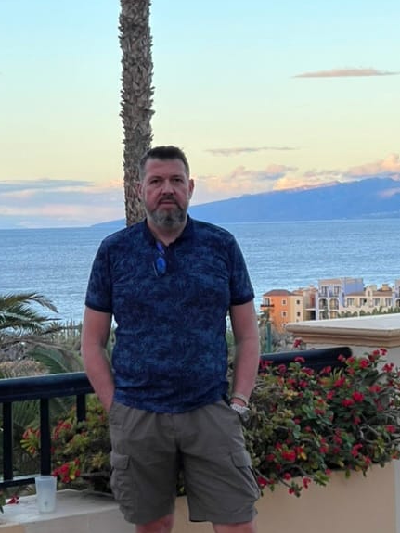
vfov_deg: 17.3
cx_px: 213
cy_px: 247
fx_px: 1757
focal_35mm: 114
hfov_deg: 13.0
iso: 20
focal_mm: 7.5
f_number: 2.2
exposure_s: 1/246
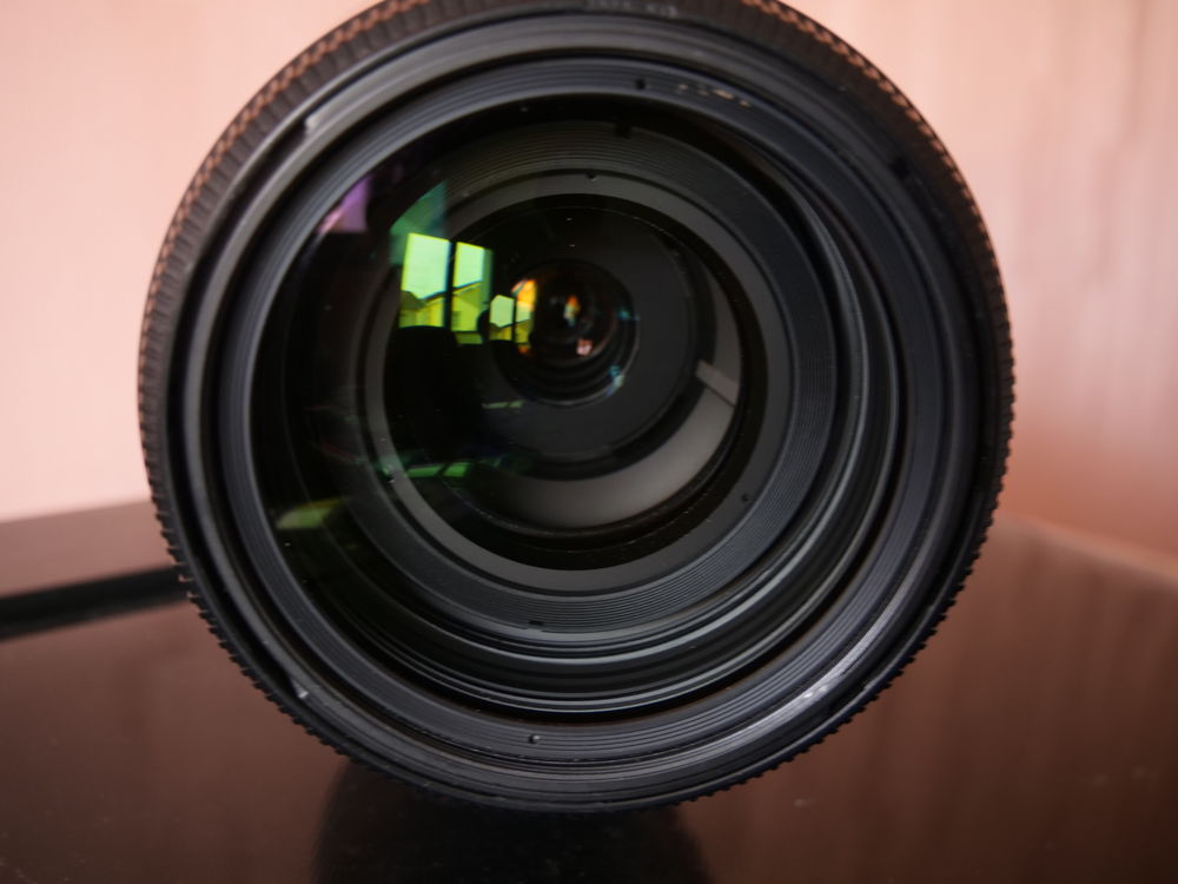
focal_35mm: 40
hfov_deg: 46.8
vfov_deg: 36.0
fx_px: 1361
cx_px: 589
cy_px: 442
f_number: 4.1
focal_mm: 20
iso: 400
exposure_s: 1/10
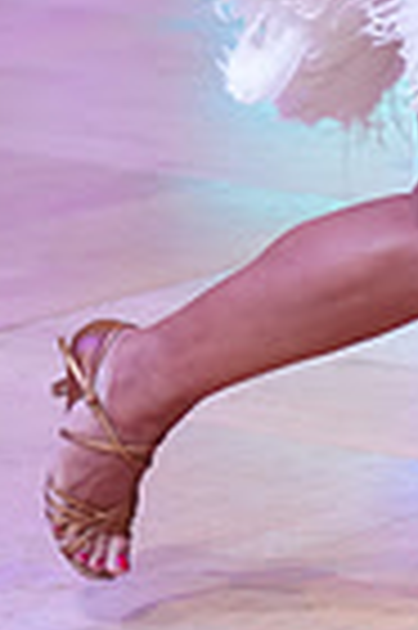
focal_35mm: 290
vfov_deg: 7.0
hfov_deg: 4.7
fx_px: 5063
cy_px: -374
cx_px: 560
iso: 1250
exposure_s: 1/320
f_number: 2.8
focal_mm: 70
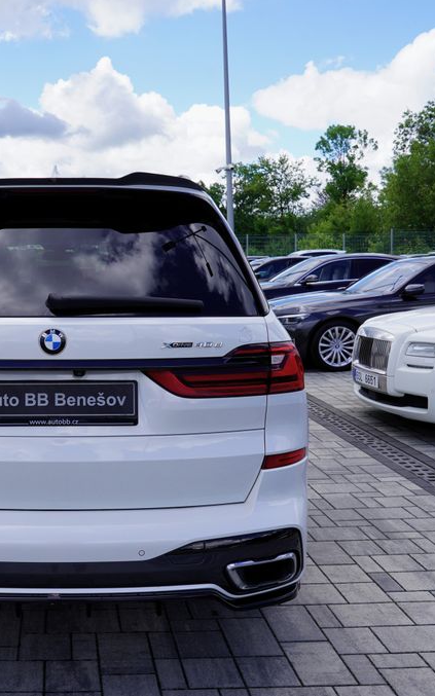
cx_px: 63
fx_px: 702
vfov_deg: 52.8
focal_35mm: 37
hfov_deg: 33.0
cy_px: 346
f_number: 9
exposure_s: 1/125
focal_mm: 24
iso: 100
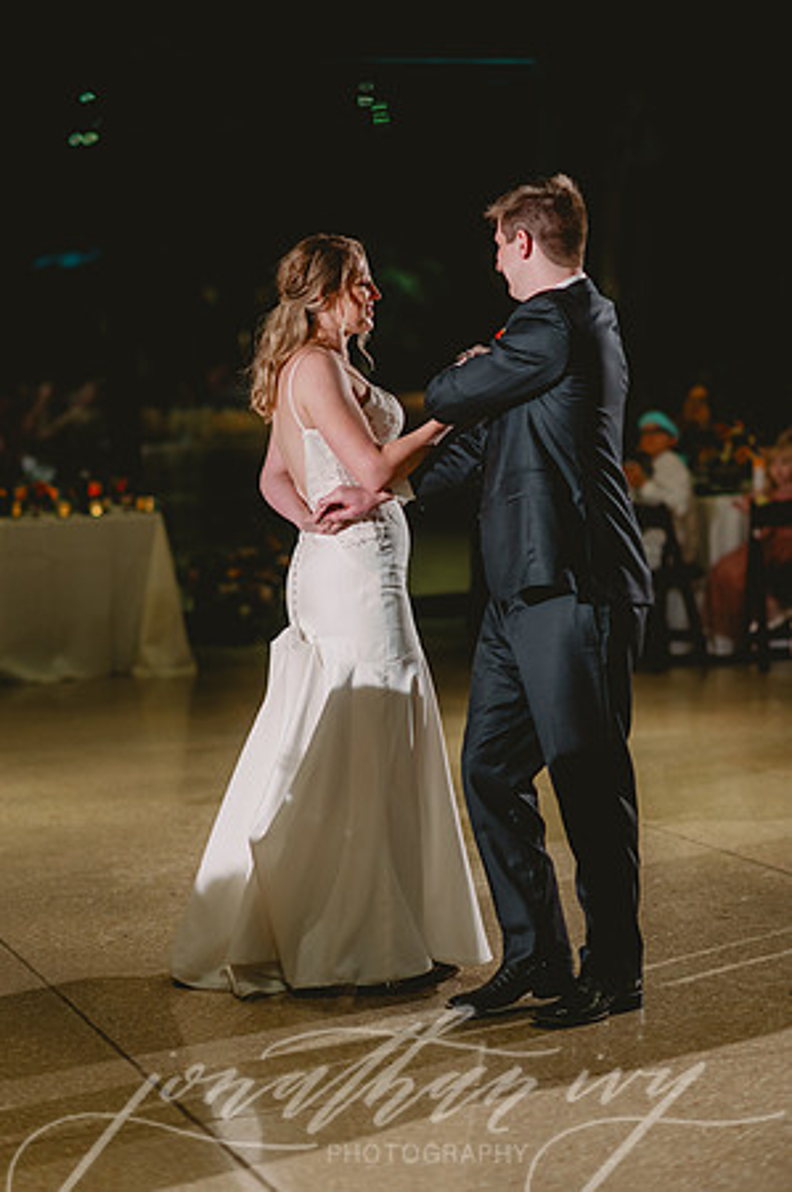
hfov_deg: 16.0
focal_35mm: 85
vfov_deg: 23.9
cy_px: 596
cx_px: 396
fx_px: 2811
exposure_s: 1/160
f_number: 2
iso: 1250
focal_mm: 85
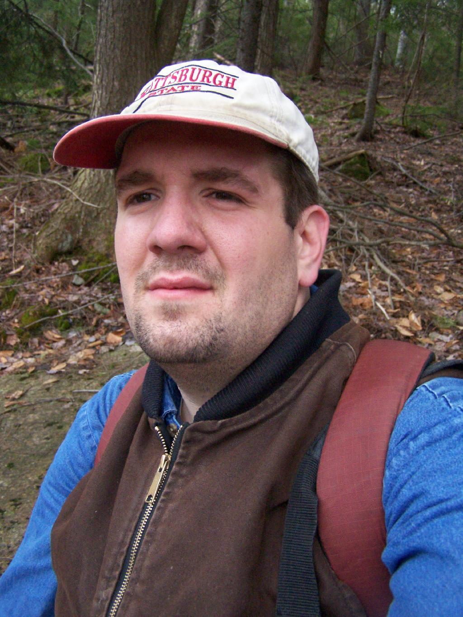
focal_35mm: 38
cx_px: 232
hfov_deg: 37.7
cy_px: 308
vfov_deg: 49.0
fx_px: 678
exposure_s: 1/400
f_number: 2.8
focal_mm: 6.3
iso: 400
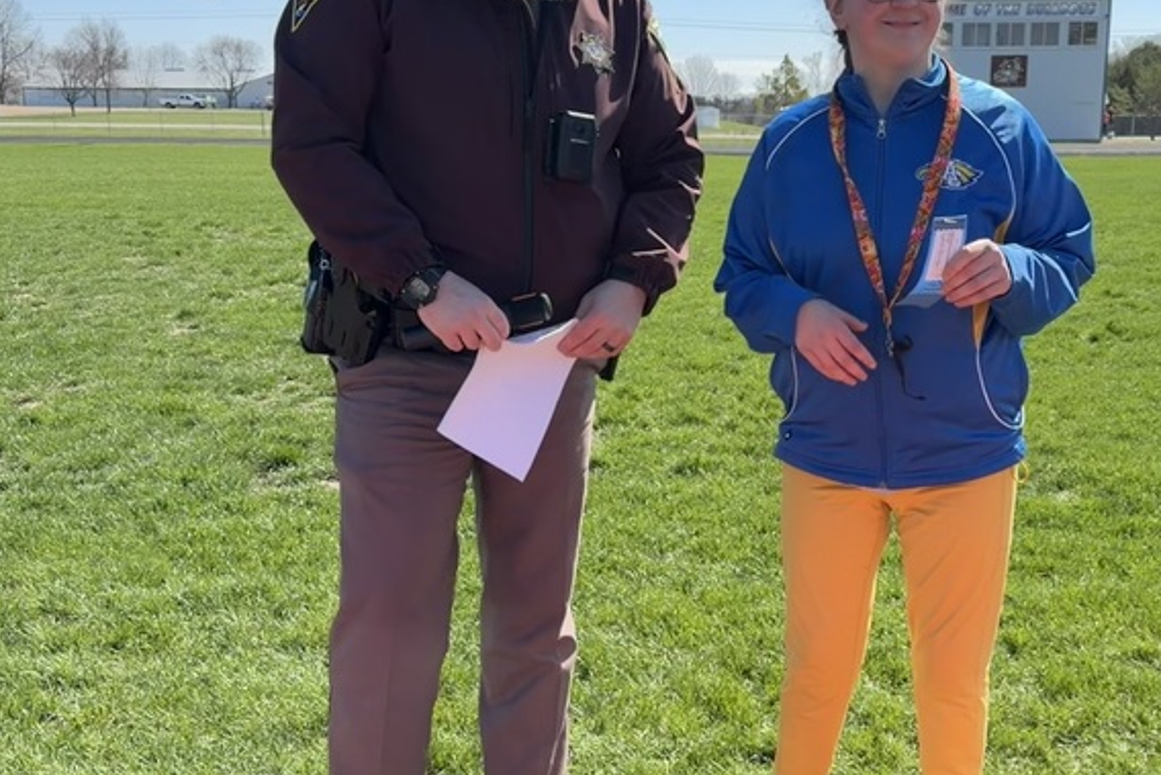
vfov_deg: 29.7
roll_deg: -1.4
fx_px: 1452
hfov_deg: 43.1
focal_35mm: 45
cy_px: 515
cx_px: 750
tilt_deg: -12.9
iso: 80
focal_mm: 6.76
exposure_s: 1/3759
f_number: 1.78
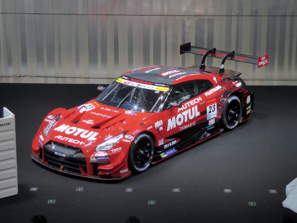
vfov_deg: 16.2
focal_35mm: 91
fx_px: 781
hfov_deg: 21.5
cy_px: 112
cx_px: 148
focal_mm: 15
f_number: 4.8
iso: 400
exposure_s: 1/80
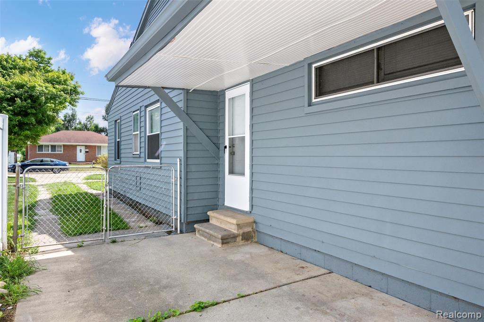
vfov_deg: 56.1
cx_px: 242
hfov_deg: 77.3
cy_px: 161
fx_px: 302
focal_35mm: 22
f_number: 8
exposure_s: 1/1250
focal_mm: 15
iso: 800
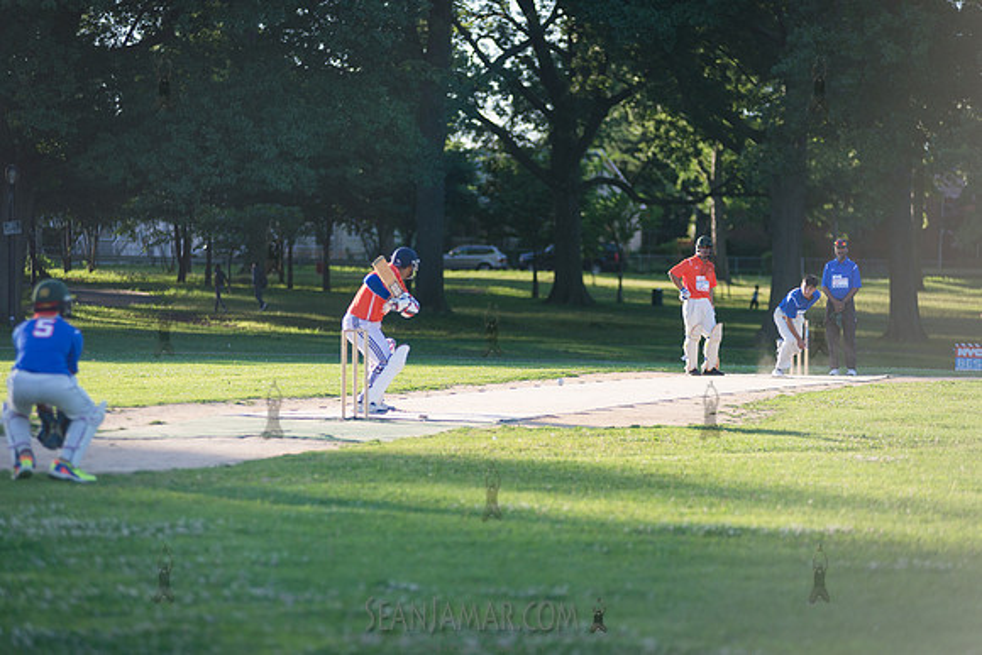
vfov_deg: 8.9
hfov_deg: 13.2
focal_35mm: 155
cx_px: 491
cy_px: 328
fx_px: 4229
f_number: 2.8
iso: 400
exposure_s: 1/2500
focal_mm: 155
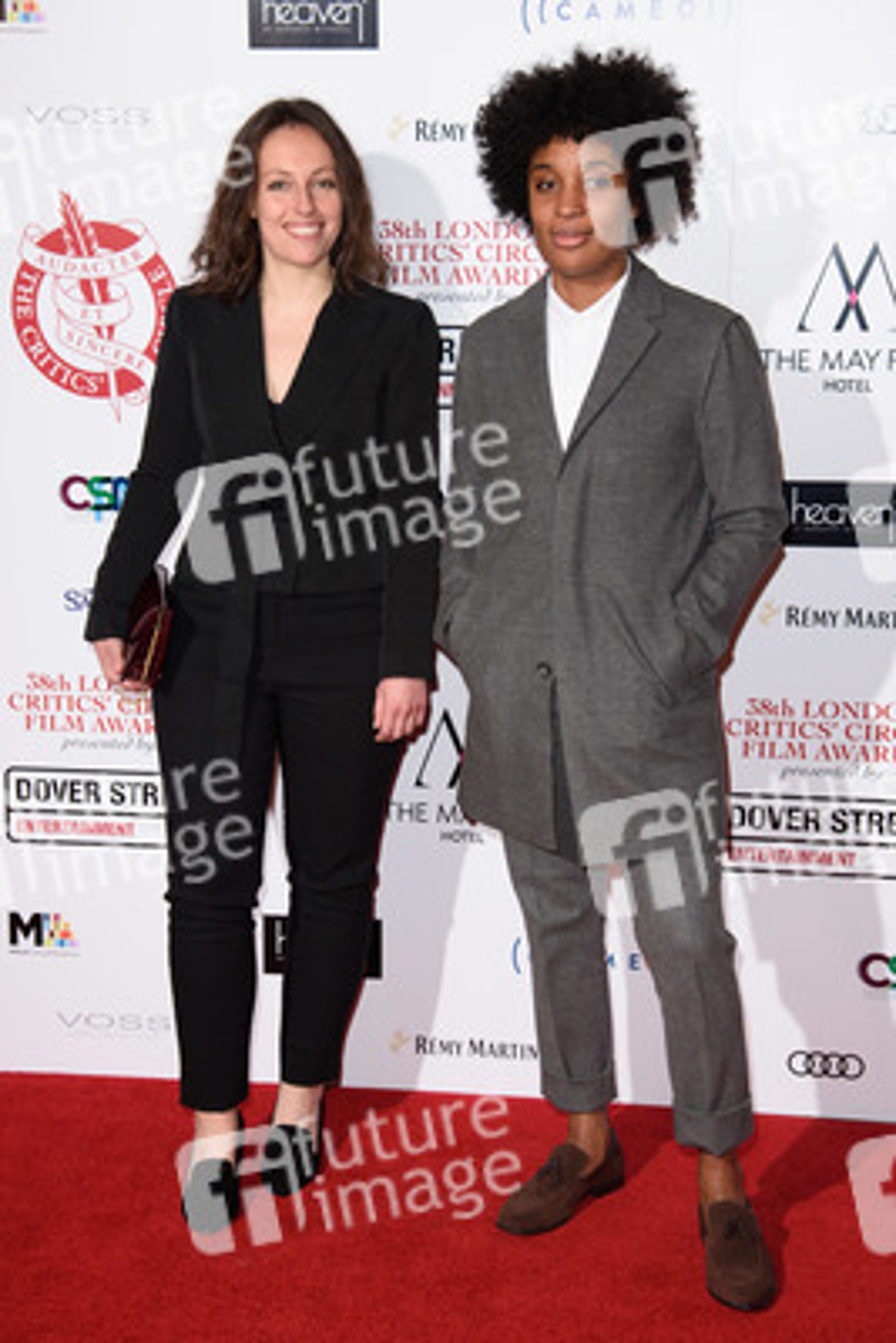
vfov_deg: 36.2
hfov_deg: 24.6
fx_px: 2051
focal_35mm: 55
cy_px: 672
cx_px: 448
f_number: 5.6
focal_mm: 55
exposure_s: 1/250
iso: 1250
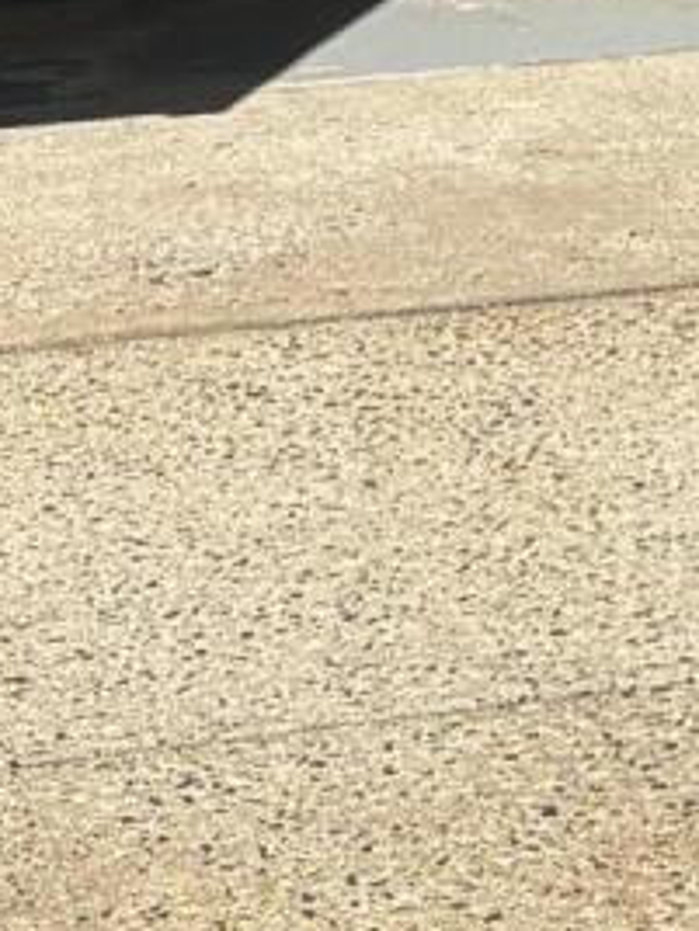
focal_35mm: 194
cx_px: 1200
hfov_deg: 7.5
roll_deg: +0.5
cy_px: -1553
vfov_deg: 8.9
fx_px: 5223
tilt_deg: +7.3
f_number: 1.6
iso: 50
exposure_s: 1/5348
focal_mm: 5.96
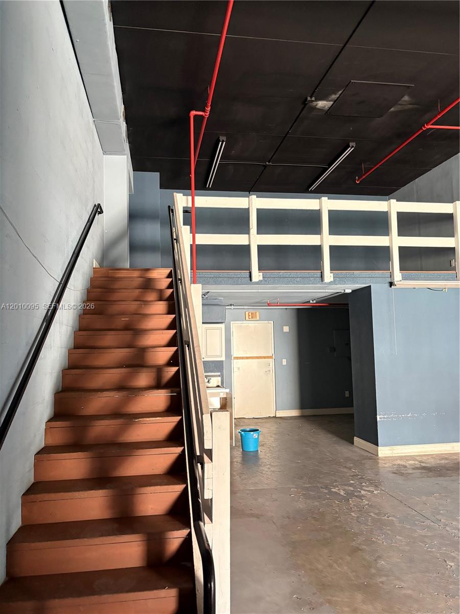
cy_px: 307
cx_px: 230
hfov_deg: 53.1
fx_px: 461
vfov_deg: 67.3
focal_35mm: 26
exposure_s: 1/60
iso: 320
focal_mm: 5.96
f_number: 1.6
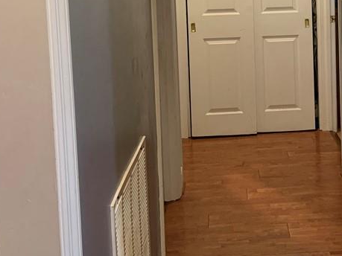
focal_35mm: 58
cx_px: 264
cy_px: 9
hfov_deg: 32.5
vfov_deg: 24.2
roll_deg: +1.9
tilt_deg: -6.0
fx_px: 573
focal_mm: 4.25
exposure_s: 1/40
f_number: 1.8
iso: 320
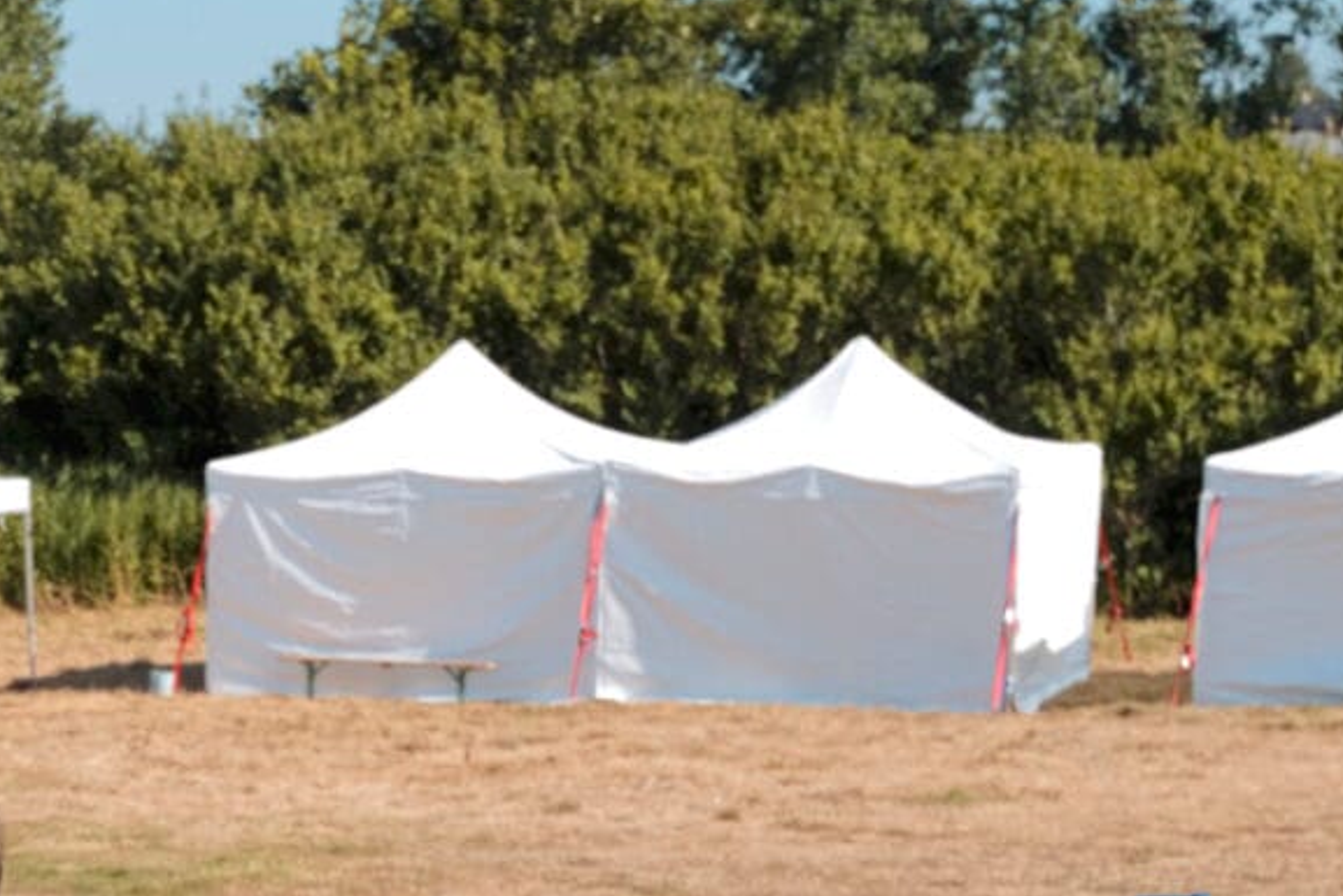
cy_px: 1420
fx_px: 5361
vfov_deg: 9.3
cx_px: -56
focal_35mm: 144
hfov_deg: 14.0
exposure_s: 1/250
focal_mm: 43.2
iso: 50
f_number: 5.6
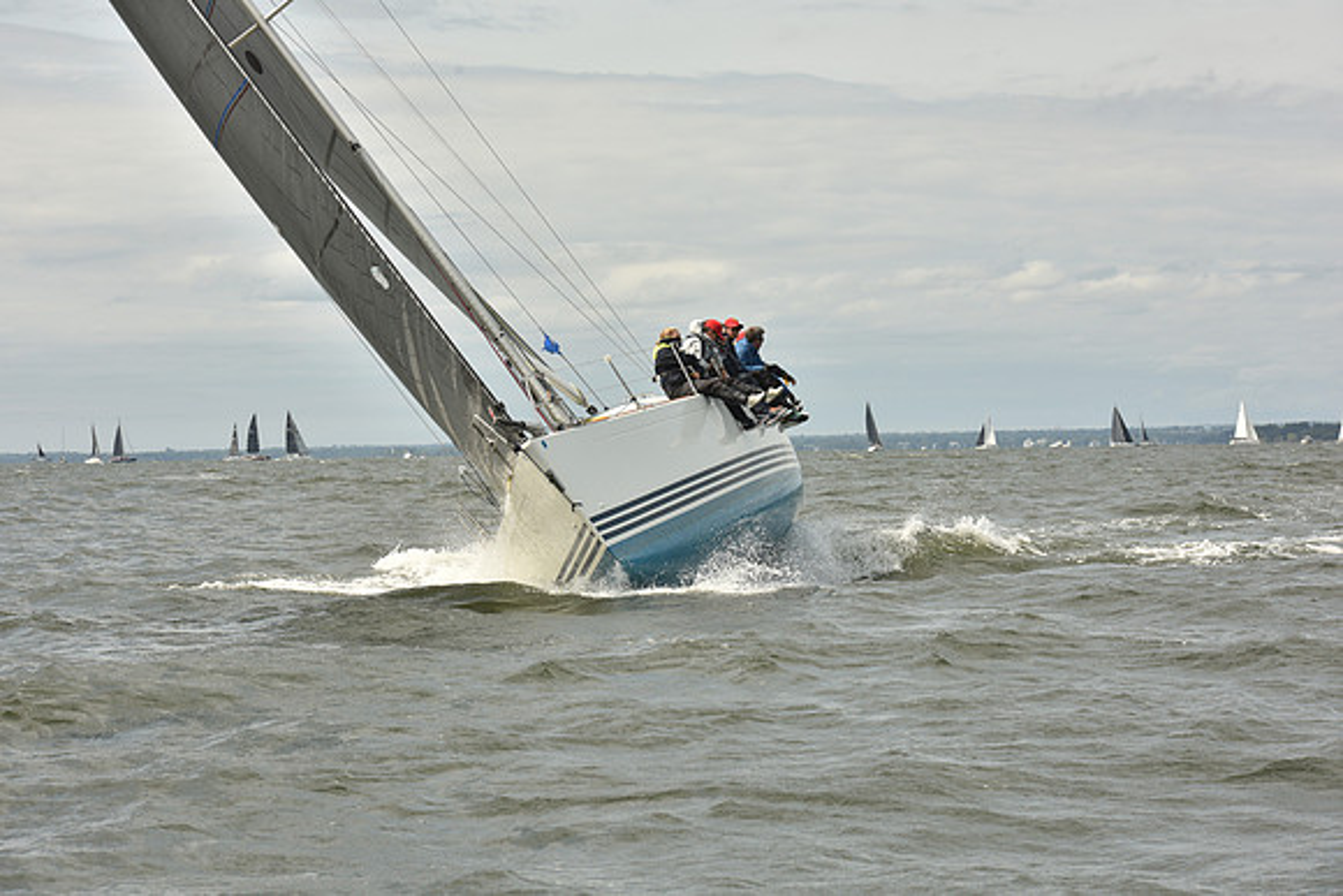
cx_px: 672
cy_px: 448
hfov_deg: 19.5
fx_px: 3918
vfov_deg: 13.0
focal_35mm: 105
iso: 250
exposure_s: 1/800
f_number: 9
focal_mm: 105
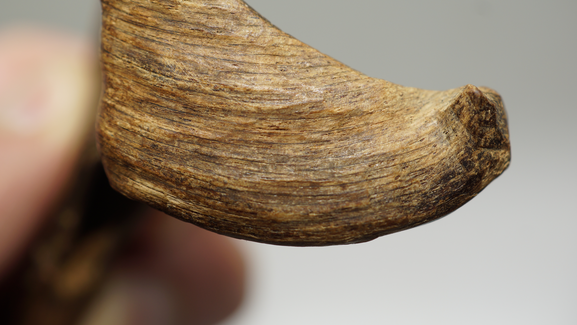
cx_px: 288
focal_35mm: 48
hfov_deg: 42.9
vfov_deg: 24.9
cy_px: 131
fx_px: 734
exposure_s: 1/160
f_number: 4
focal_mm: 30
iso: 100
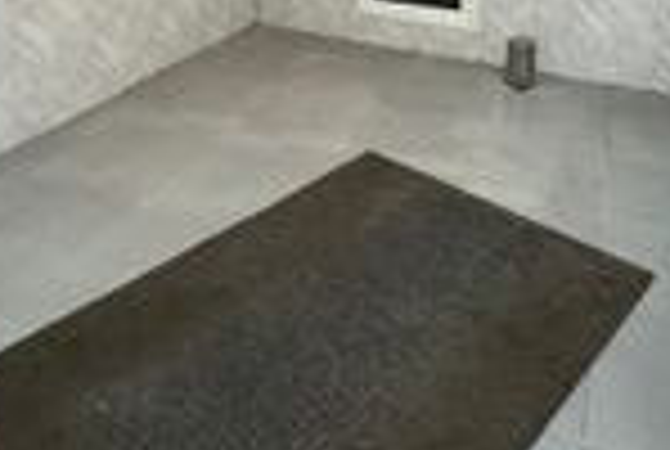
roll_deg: +1.1
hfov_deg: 49.5
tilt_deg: -7.4
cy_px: -90
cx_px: 328
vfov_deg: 29.5
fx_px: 727
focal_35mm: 39
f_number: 2.2
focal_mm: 2.22
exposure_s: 1/100
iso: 320
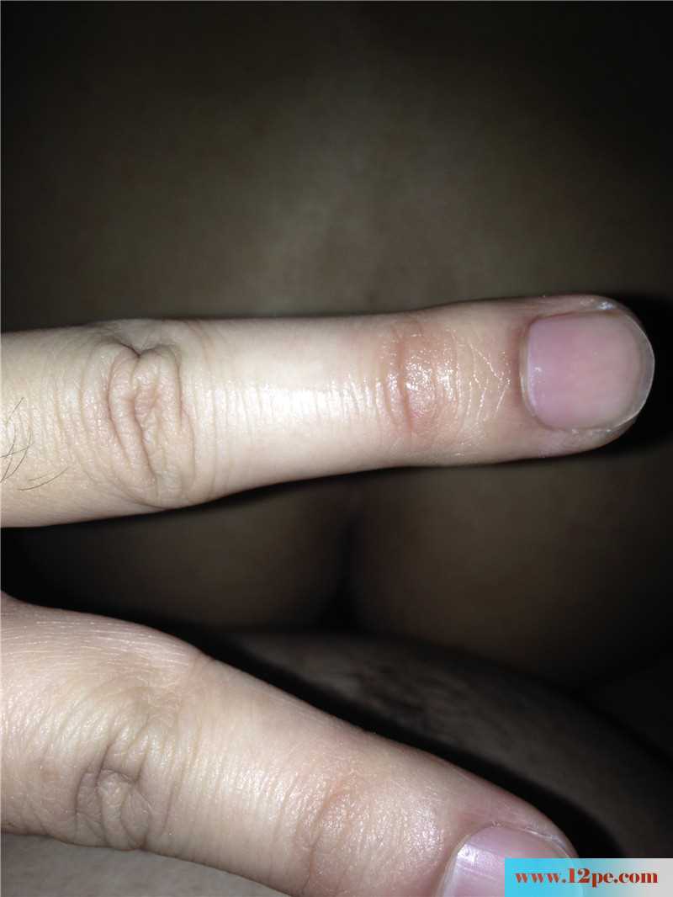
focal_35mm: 33
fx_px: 855
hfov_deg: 43.0
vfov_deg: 55.3
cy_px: 448
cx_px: 336
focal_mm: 4.12
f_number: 2.4
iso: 50
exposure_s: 1/174
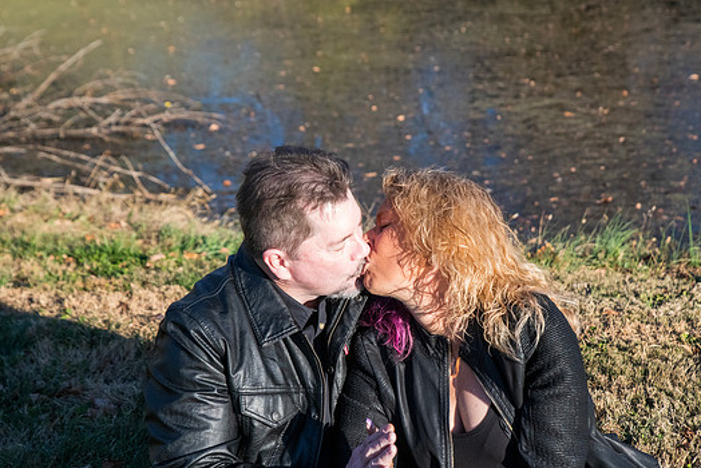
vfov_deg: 18.7
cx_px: 356
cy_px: 247
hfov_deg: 27.7
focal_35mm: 73
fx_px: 1422
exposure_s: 1/4000
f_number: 6.3
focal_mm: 66
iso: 2000
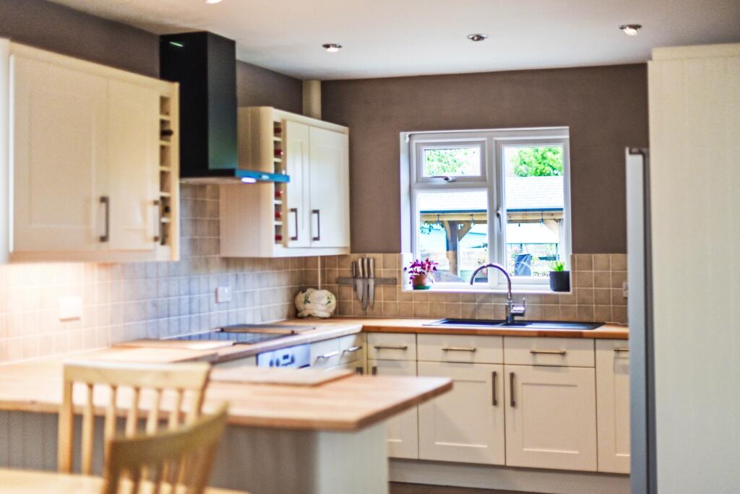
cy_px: 247
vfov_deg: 27.0
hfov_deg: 39.6
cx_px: 370
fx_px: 1028
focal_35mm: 50
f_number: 1.4
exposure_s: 1/2000
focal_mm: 50
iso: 400
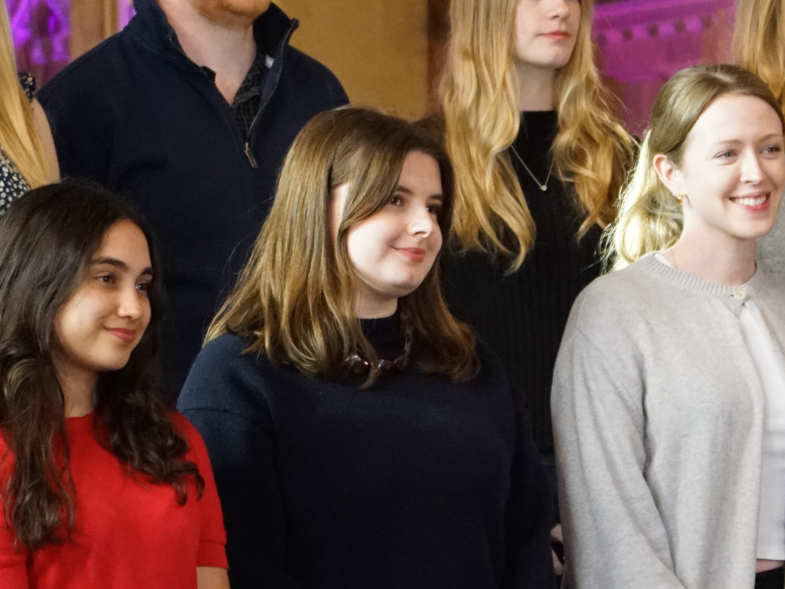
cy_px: 178
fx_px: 5284
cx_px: 559
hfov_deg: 8.5
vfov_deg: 6.4
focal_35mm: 233
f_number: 4
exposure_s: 1/160
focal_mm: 70
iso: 6400
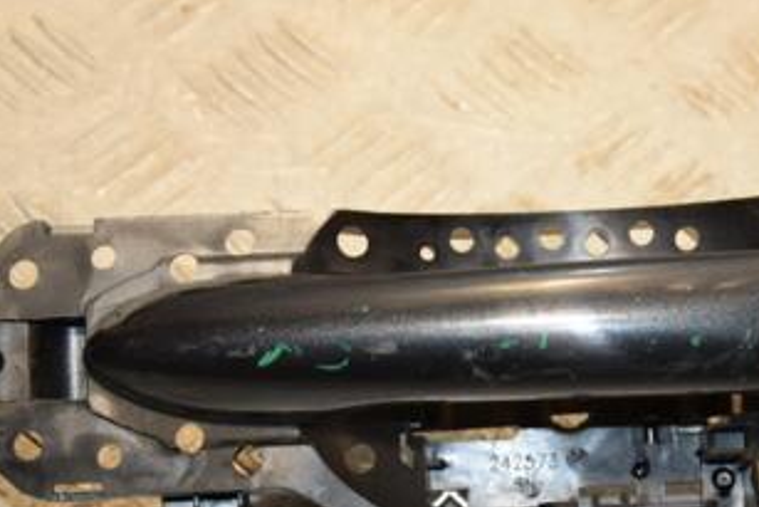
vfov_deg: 10.4
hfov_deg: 15.5
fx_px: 2784
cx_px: 539
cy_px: 369
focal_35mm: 132
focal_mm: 45
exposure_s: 1/200
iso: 800
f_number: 6.3
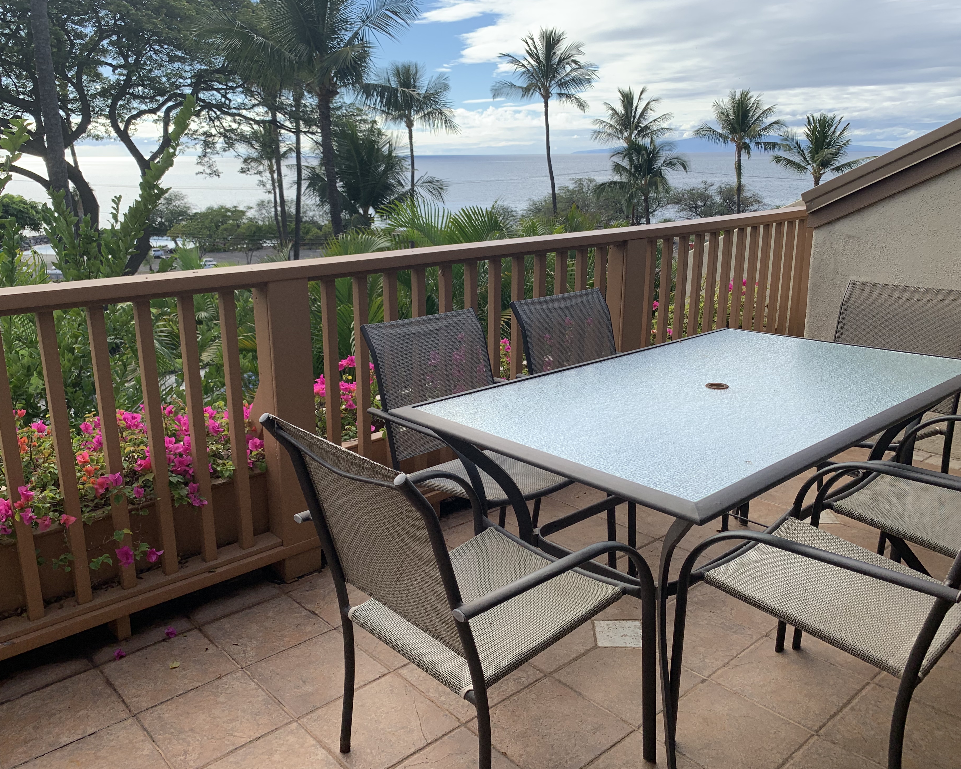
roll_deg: -0.5
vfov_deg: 51.5
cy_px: 378
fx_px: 796
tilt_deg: -15.6
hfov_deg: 62.2
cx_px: 461
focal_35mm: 28
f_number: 1.8
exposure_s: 1/1190
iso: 25
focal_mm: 4.25
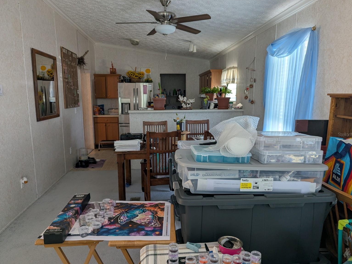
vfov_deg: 54.9
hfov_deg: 69.4
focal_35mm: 25
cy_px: 134
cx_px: 176
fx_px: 254
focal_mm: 6.81
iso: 96
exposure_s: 1/50.3
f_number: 1.85
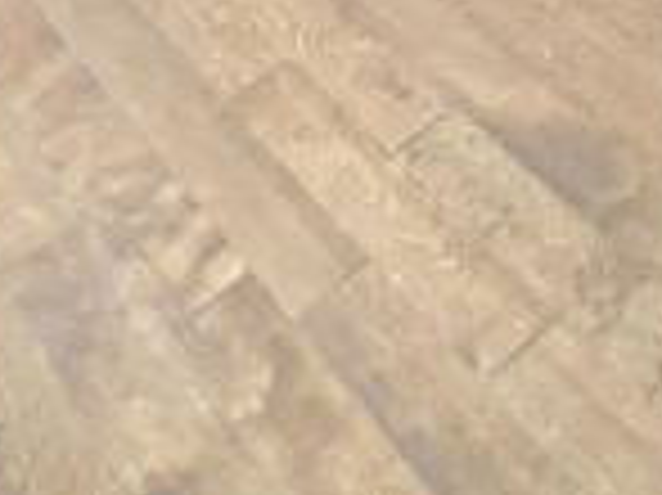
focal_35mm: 59
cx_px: 426
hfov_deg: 32.5
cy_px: -580
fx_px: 1127
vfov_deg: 16.4
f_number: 2.2
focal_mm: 2.2
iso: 400
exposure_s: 1/60.2
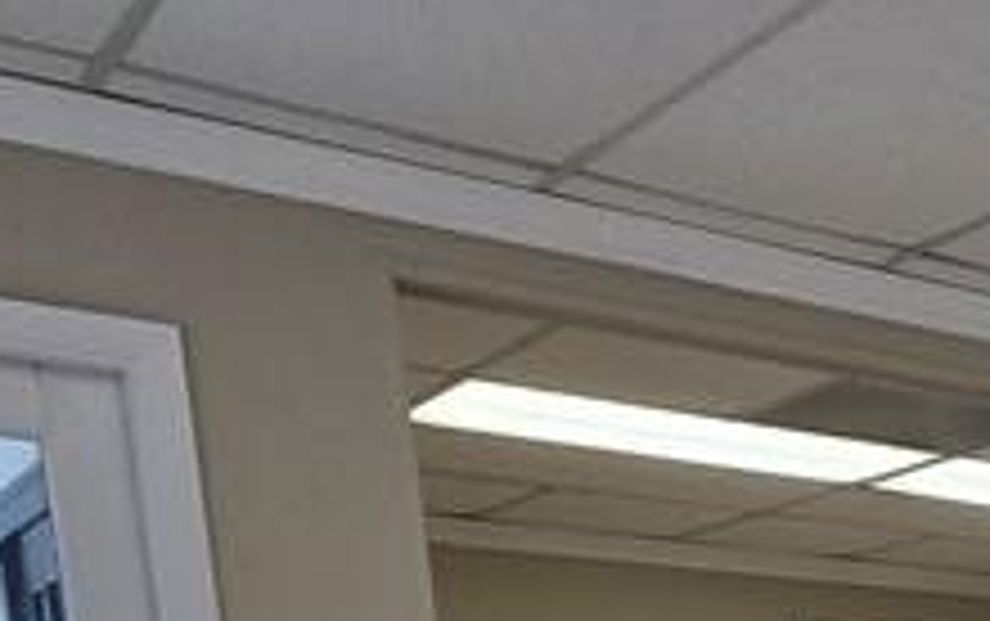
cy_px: 1256
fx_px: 1729
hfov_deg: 24.1
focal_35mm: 64
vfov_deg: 15.8
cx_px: 1534
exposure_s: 1/120
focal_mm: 2.2
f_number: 2.2
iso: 64
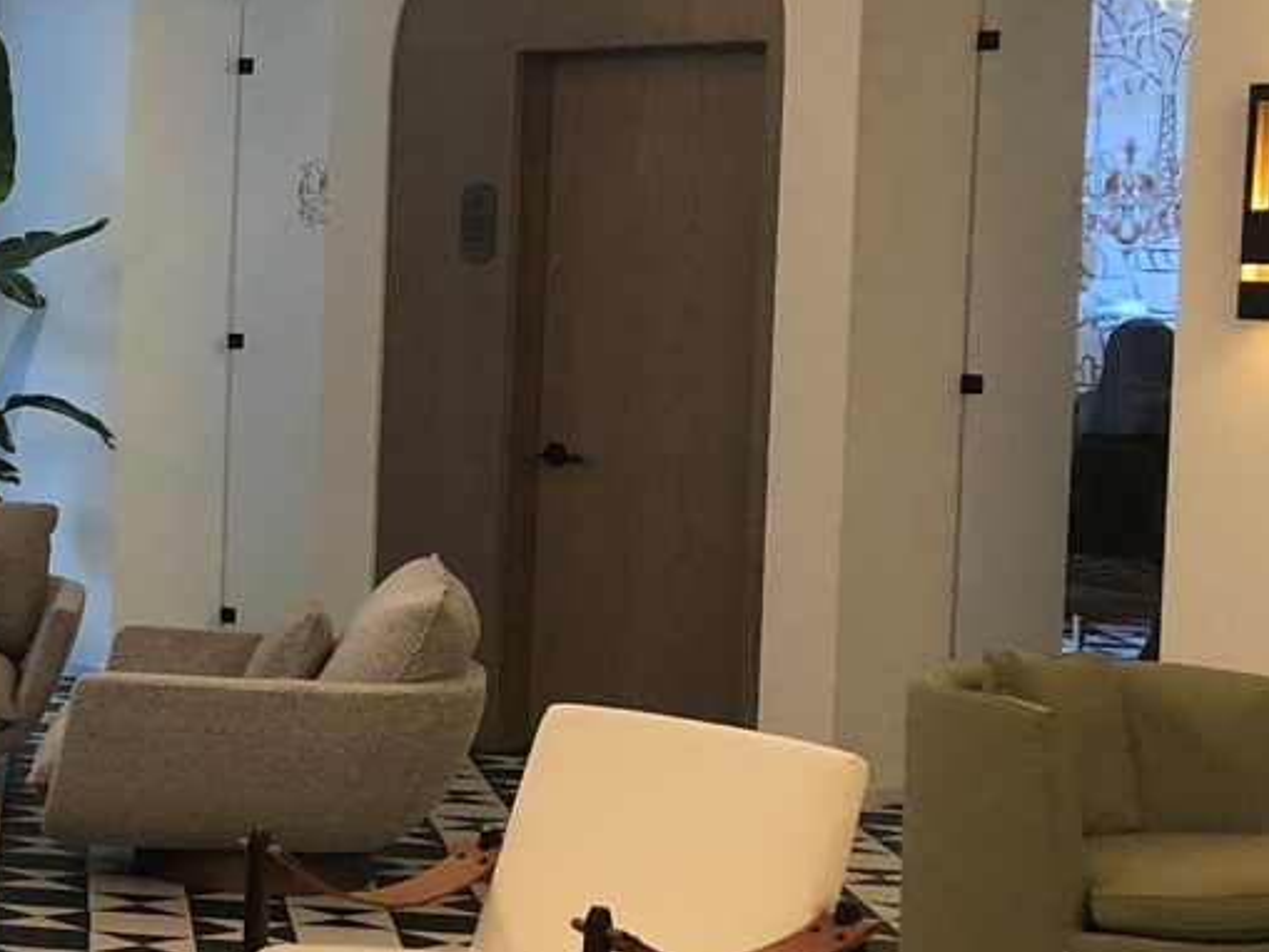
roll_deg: -0.9
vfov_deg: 16.8
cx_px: -673
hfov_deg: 19.3
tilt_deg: -3.5
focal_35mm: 88
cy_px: 434
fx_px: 3227
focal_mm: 4
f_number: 1.8
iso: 40
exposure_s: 1/17
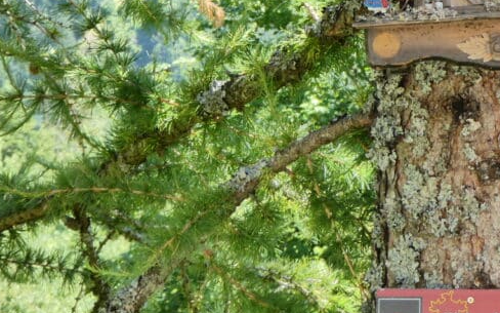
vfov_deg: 6.5
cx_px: 475
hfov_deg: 10.4
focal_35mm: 200
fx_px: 2725
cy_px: -78
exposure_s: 1/80
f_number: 4.9
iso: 320
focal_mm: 16.1
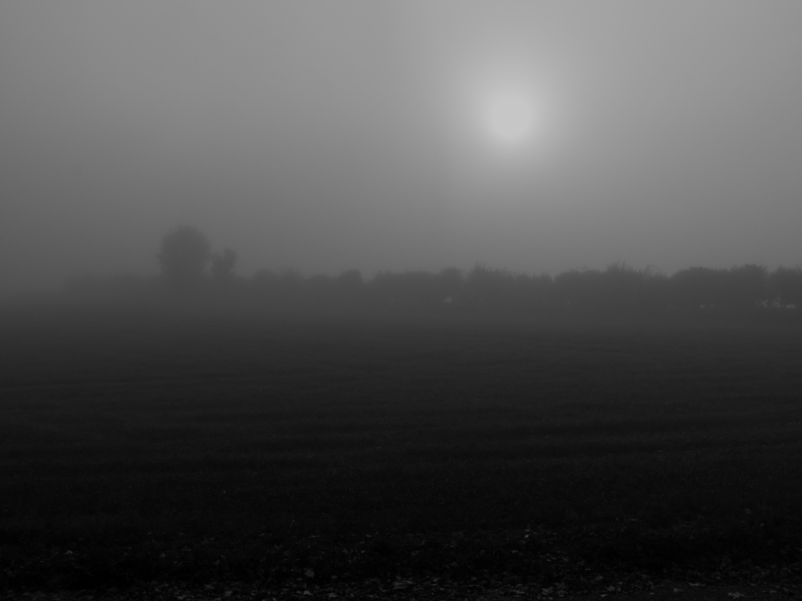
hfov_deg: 51.4
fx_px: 834
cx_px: 401
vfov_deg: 39.7
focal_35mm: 36
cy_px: 300
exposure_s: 1/800
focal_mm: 18
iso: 200
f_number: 8
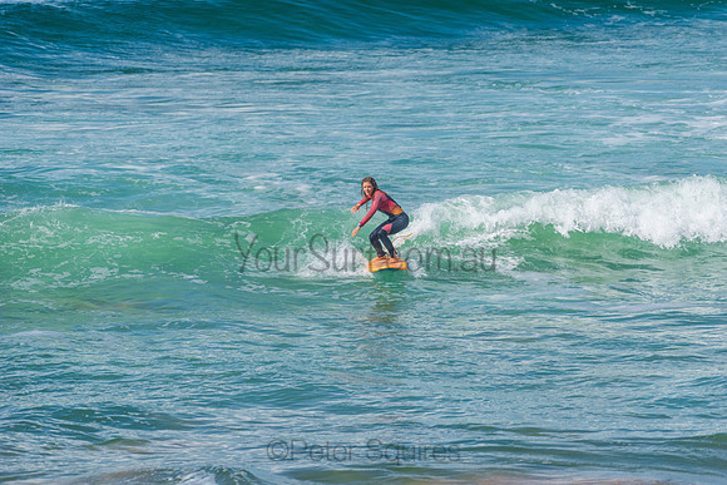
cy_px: 242
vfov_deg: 2.8
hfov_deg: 4.1
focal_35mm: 500
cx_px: 364
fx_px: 10099
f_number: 5.6
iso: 180
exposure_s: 1/2000
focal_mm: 500
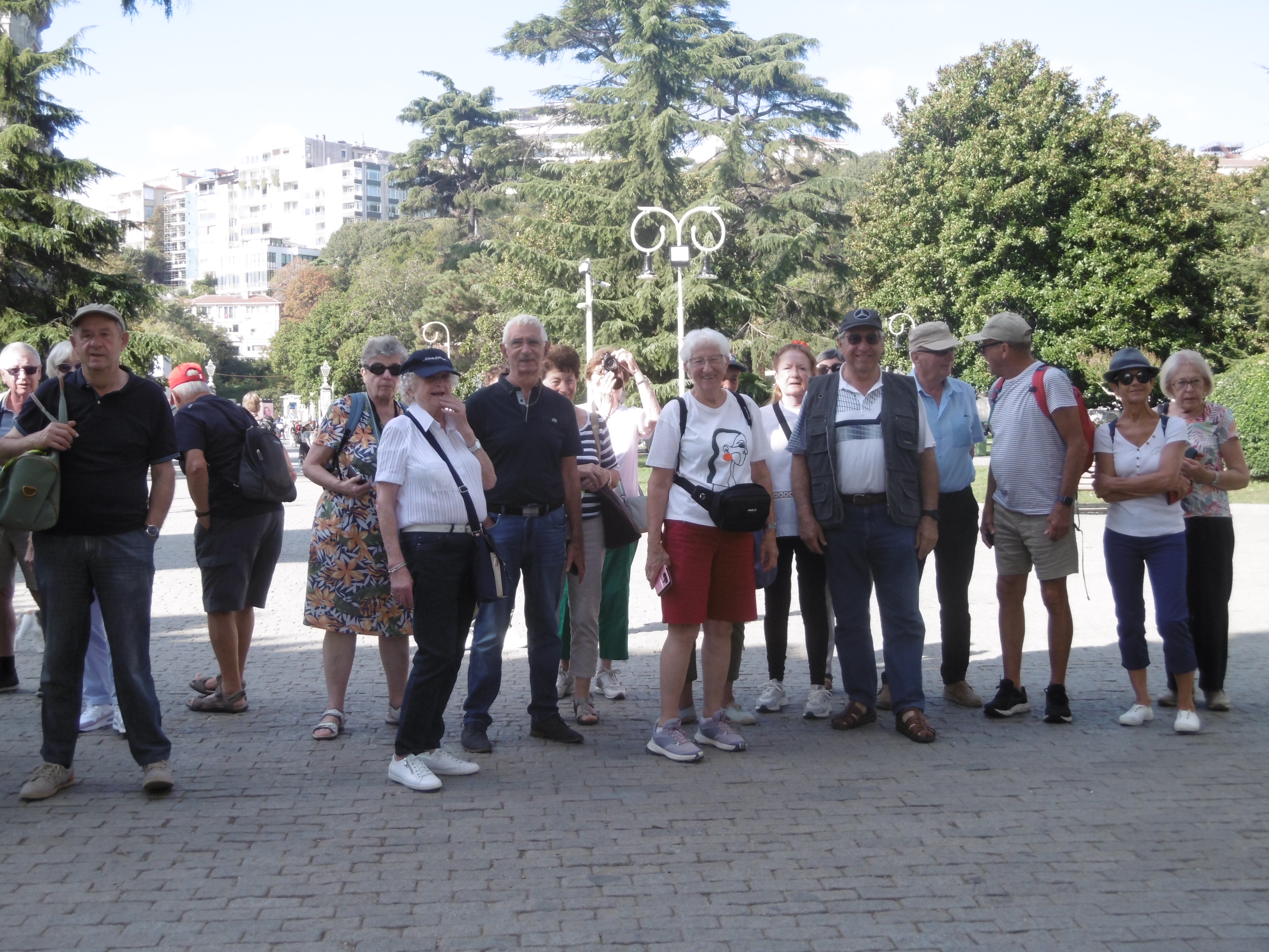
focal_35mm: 43
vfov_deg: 33.6
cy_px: 476
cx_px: 634
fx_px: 1576
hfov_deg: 43.9
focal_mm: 7.7
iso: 100
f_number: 3.8
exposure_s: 1/250
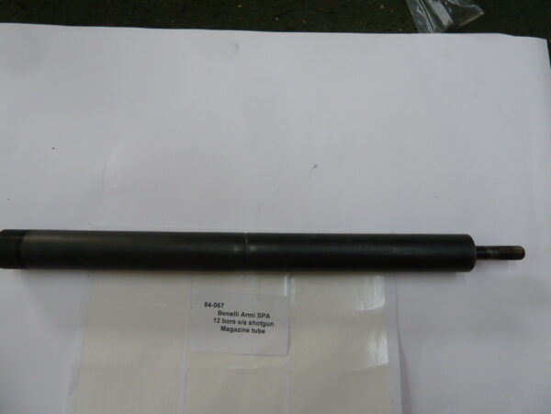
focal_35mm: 25
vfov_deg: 54.9
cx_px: 276
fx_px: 398
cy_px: 207
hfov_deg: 69.4
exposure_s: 1/30
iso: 125
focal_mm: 4.1
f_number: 3.3
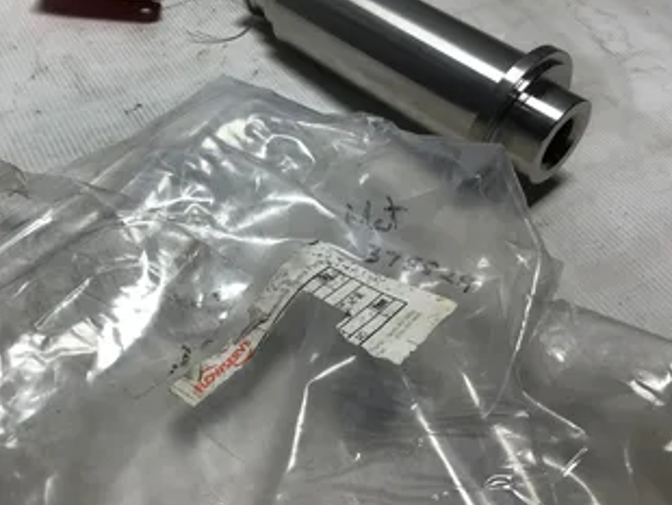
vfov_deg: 35.9
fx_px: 777
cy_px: 202
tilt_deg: -45.9
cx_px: 254
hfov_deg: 46.4
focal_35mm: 40
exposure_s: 1/170
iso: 25
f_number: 2.4
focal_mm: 3.3
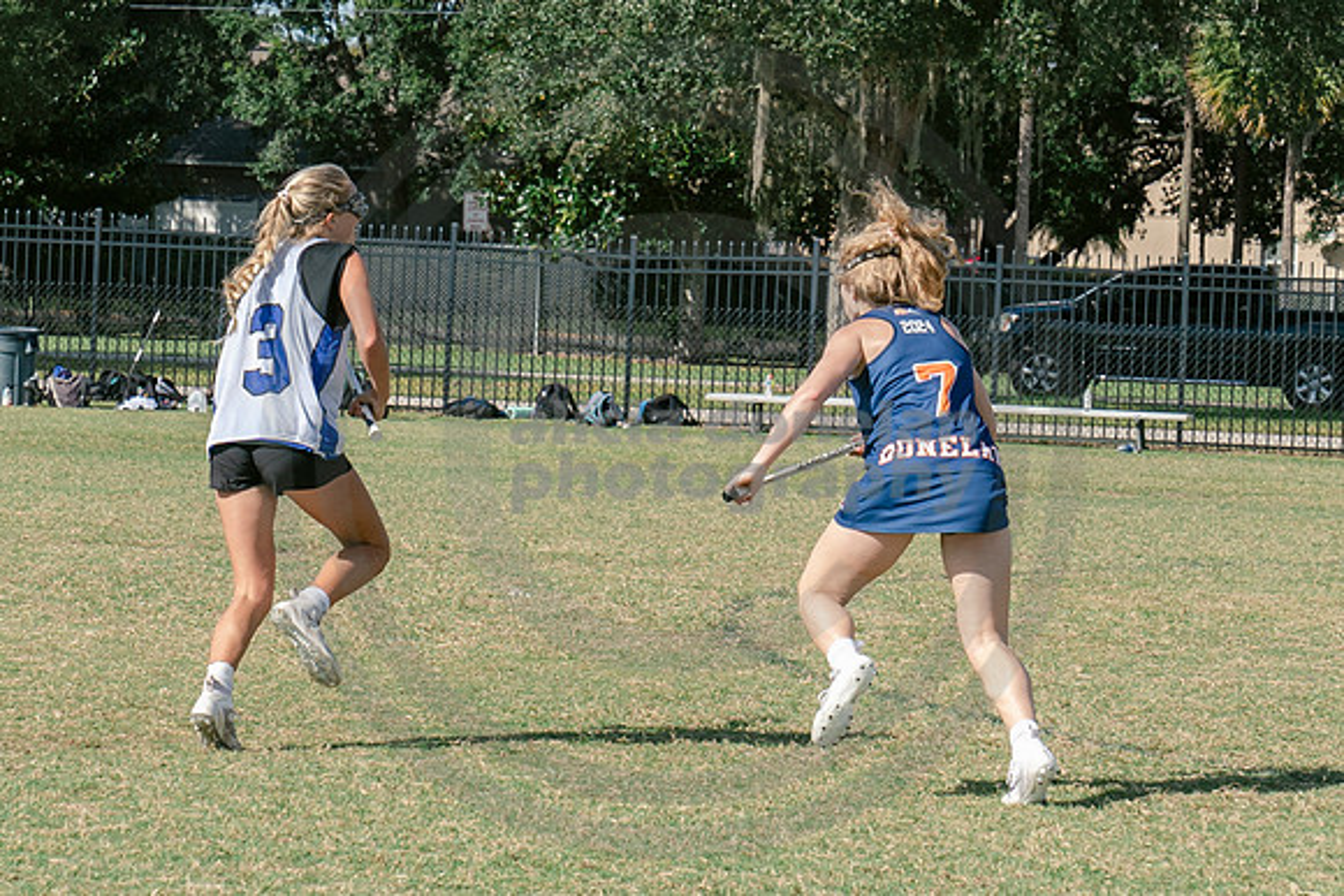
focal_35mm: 195
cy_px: 458
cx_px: 647
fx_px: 7298
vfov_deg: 7.0
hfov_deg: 10.5
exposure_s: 1/1000
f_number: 5.6
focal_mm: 70
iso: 250
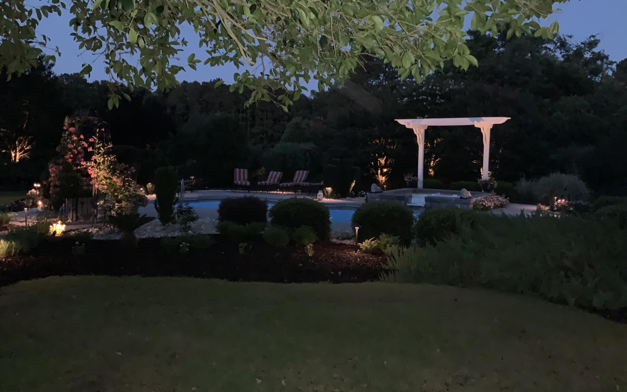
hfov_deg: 61.2
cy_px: 176
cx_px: 315
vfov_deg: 40.5
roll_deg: -0.9
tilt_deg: -2.0
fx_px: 530
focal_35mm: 31
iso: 320
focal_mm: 3
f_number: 1.8
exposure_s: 1/17
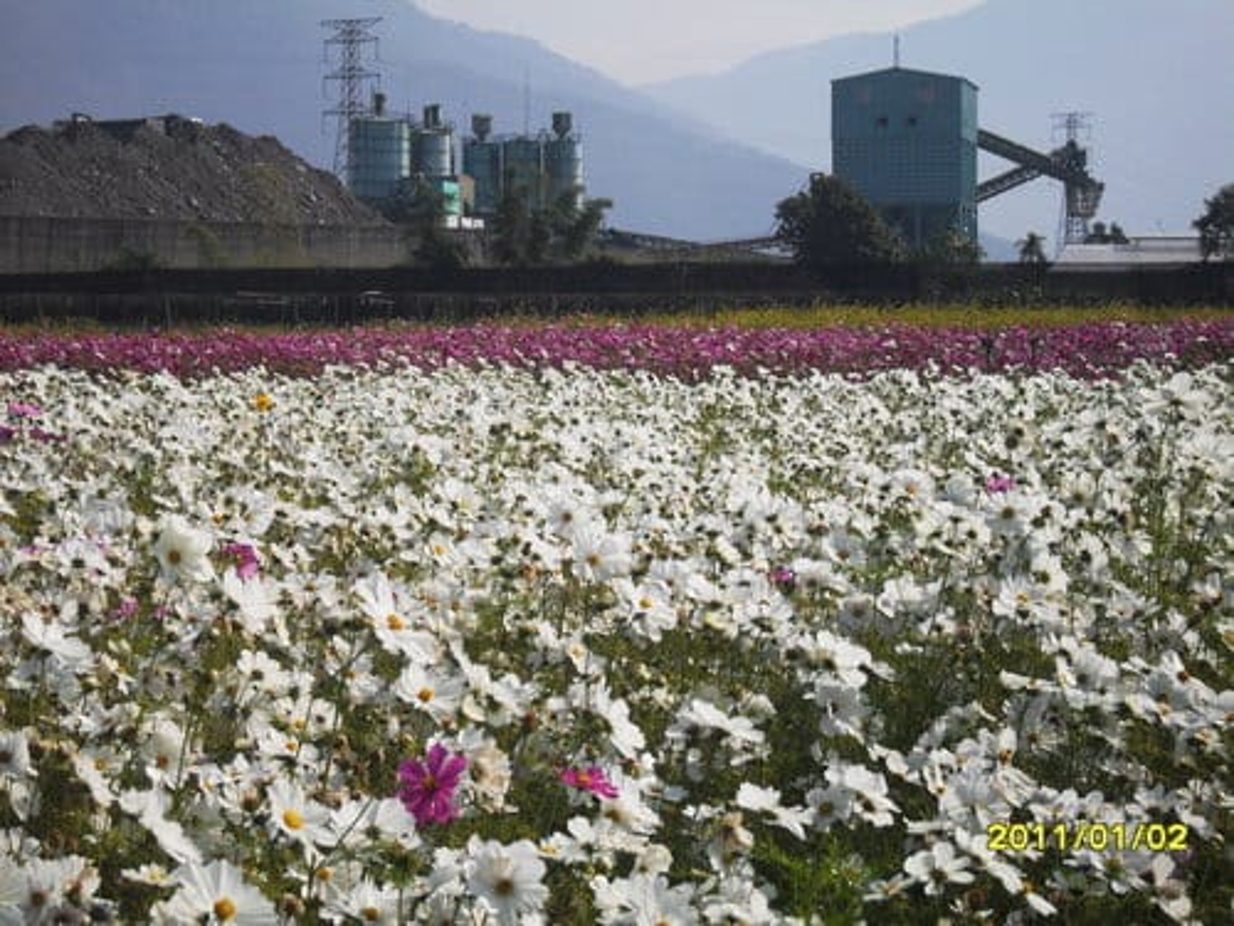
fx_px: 3208
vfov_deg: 16.4
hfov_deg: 21.8
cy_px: 463
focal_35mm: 90
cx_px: 617
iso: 100
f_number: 15.4
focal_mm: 15.9
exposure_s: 1/125
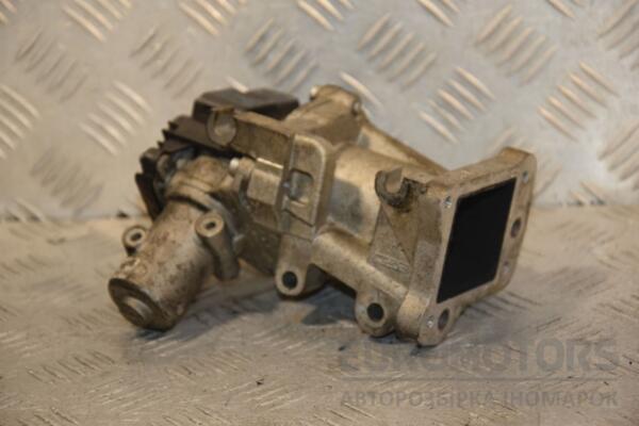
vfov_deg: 11.4
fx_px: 2130
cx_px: 320
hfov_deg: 17.1
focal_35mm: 120
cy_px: 213
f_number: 5.3
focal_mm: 80
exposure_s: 1/200
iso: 800
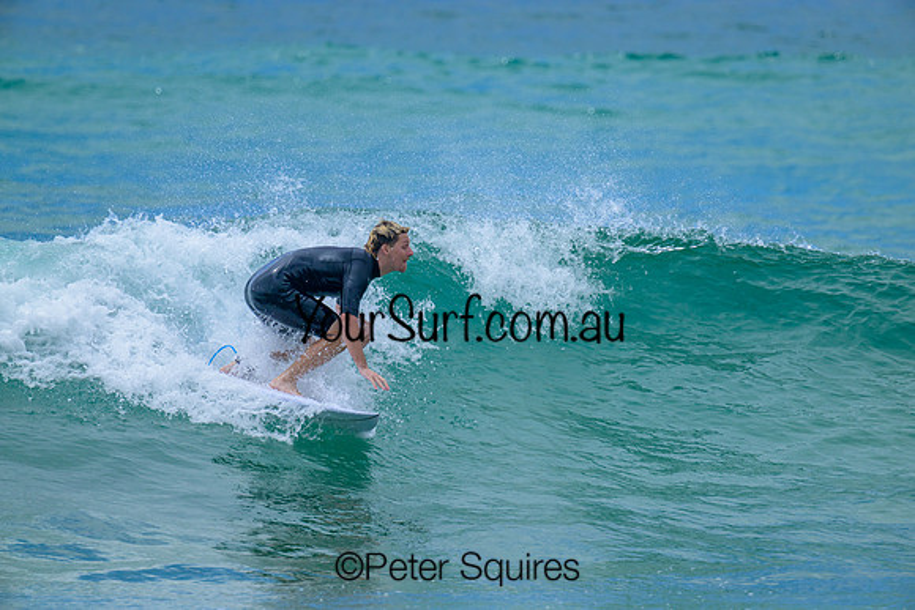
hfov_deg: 3.7
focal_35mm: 560
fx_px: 14236
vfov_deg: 2.5
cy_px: 305
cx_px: 458
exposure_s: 1/2000
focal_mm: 560
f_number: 8
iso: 360
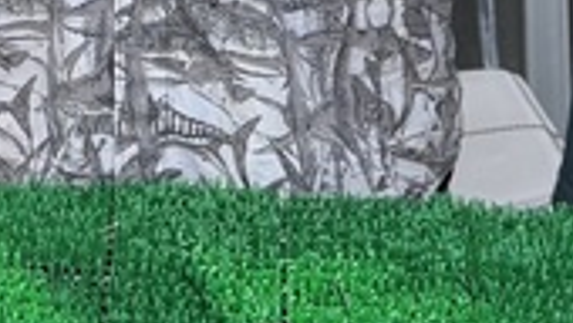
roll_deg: -0.2
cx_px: 135
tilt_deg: +4.4
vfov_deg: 6.8
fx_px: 2160
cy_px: -949
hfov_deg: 15.0
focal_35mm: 142
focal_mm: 5.96
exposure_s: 1/1248
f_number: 1.6
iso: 50
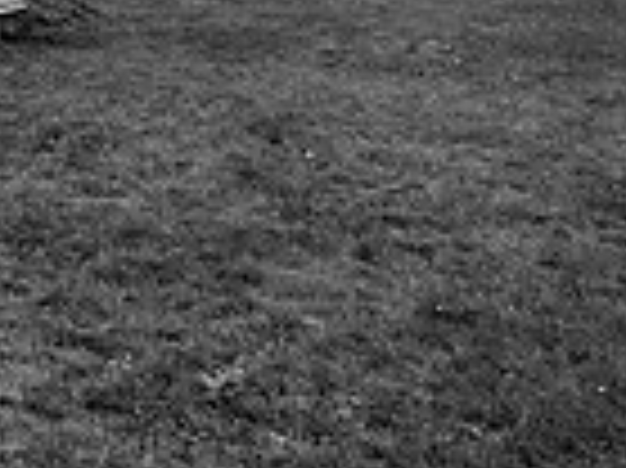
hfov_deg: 22.6
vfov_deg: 18.0
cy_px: -209
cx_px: -257
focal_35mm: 74
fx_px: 1337
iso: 200
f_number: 18
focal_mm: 18
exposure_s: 1/60
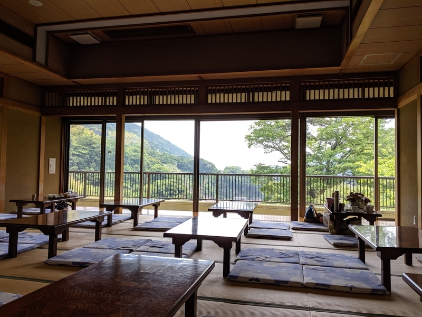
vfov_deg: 51.4
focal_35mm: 27
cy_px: 158
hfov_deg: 65.3
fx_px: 329
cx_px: 211
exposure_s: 1/479
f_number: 1.8
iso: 55
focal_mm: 4.44
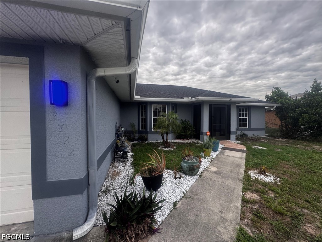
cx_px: 161
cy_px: 121
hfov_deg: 102.1
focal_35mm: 14
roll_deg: -0.8
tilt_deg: -1.5
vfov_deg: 85.7
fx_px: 130
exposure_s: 1/99
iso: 80
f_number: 2.2
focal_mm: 2.22
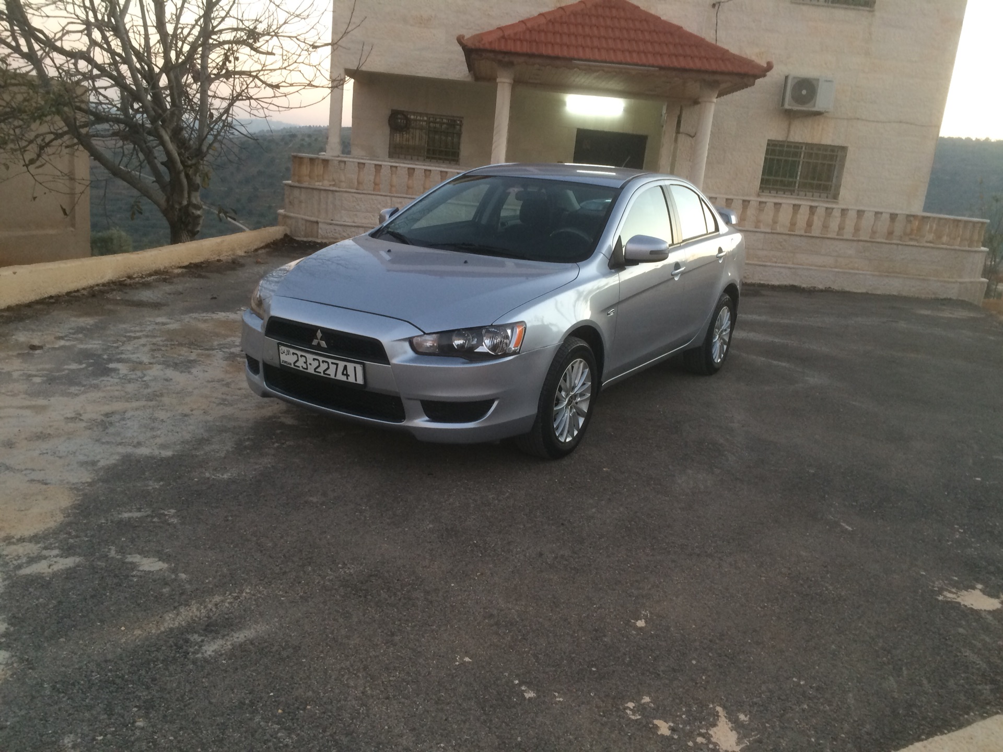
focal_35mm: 29
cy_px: 376
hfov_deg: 61.7
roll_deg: -4.8
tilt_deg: -13.3
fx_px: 840
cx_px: 502
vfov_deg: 48.2
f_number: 2.2
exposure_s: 1/33
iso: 100
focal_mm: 4.15
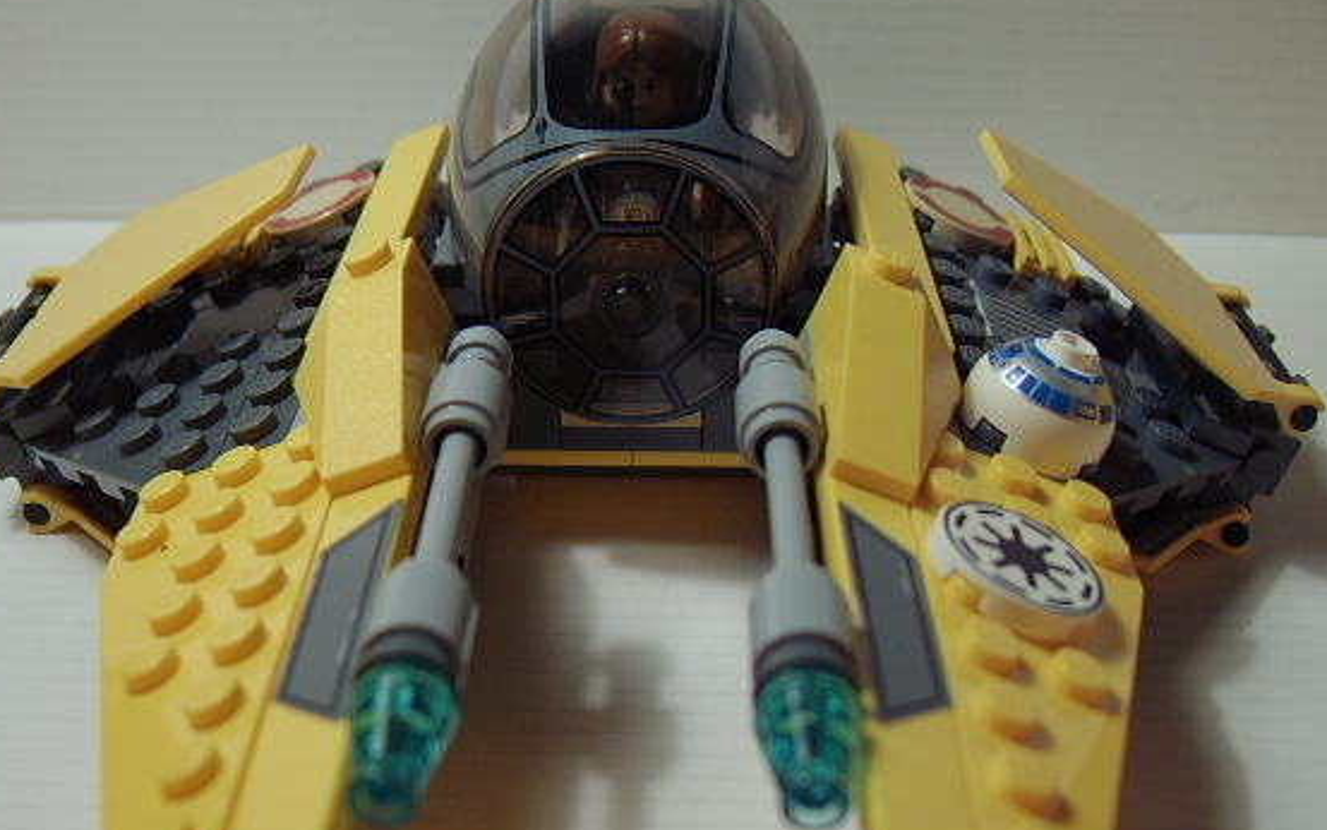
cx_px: 660
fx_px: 1375
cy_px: 482
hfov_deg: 51.5
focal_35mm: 38
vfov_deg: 33.5
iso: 100
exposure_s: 1/36
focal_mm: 8.13
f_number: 2.7
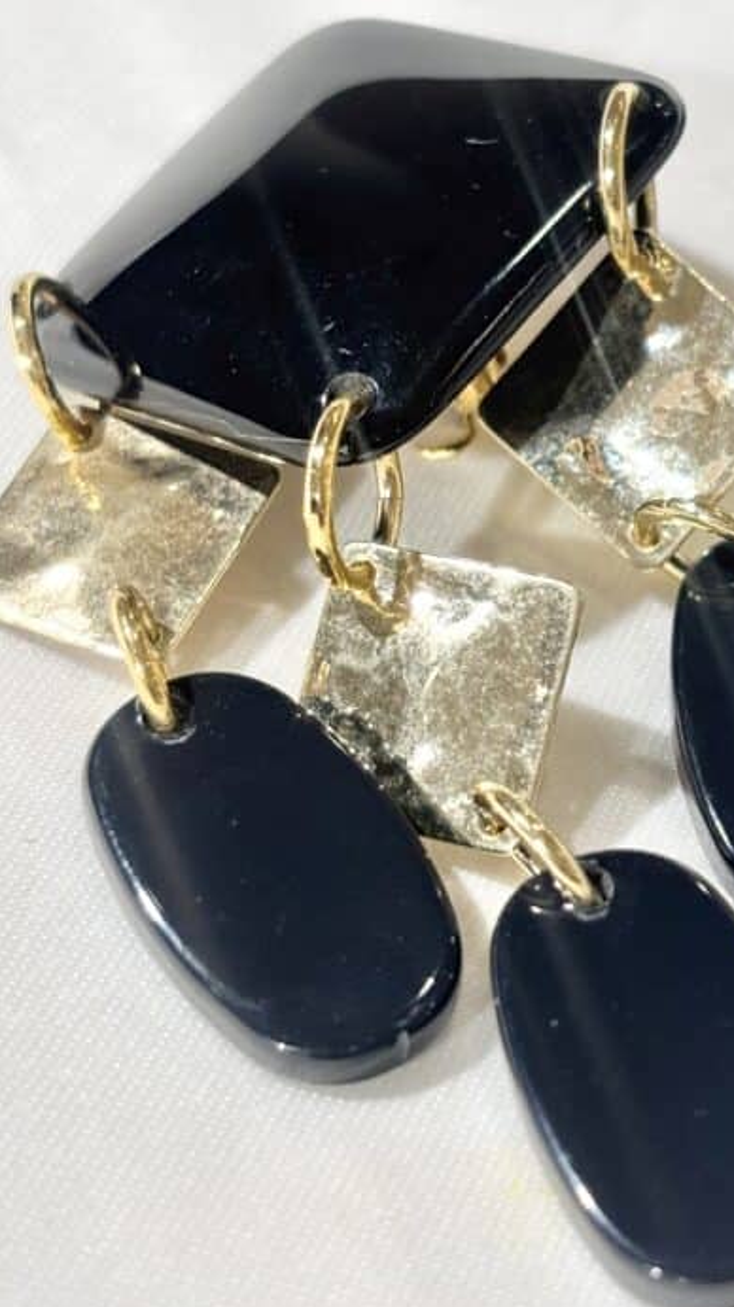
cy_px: 513
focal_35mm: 84
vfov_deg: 25.3
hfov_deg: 14.3
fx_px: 2910
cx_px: 603
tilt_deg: -45.0
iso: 25
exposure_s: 1/100
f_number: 1.6
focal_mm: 5.96
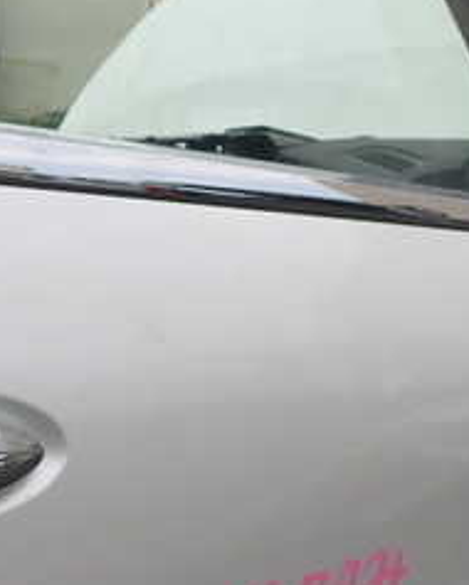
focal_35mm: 74
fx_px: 1282
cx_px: 17
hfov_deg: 20.2
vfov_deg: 25.6
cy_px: 365
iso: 100
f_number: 3.2
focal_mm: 5.4
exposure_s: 1/1000
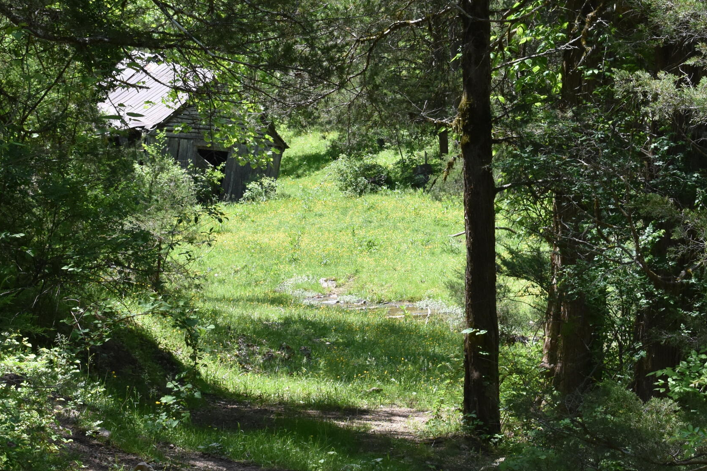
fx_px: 2924
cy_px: 148
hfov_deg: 13.8
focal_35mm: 149
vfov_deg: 9.2
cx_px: 323
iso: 800
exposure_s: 1/500
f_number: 8
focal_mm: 55
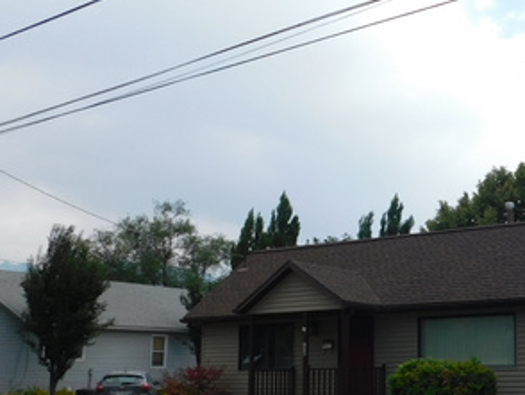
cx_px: 504
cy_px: 247
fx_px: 759
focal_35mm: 50
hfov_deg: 35.2
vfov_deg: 29.0
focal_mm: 4
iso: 125
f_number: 6
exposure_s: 1/500
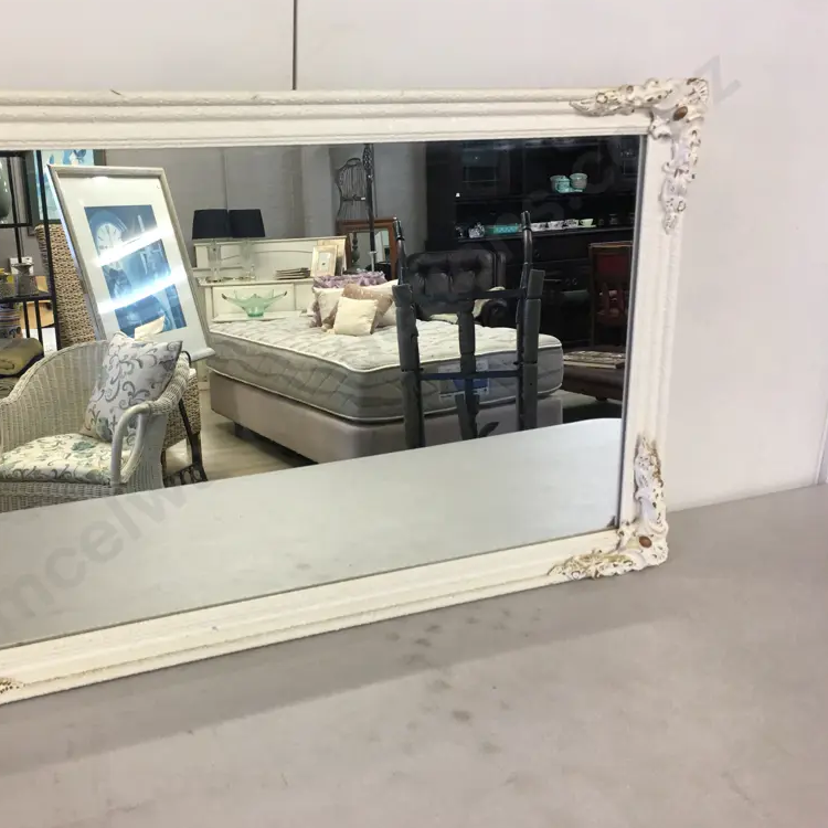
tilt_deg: -15.8
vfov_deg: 47.2
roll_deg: +0.6
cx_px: 277
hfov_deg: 46.5
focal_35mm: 35
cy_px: 408
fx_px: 947
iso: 64
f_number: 2.2
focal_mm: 4.15
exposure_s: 1/33
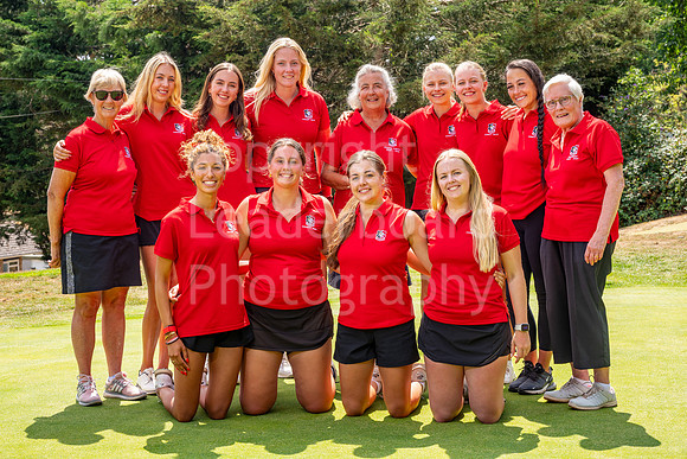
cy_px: 230
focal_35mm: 69
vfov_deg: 19.7
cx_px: 344
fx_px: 1317
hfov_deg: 29.2
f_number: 11
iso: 100
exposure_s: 1/60
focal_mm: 69
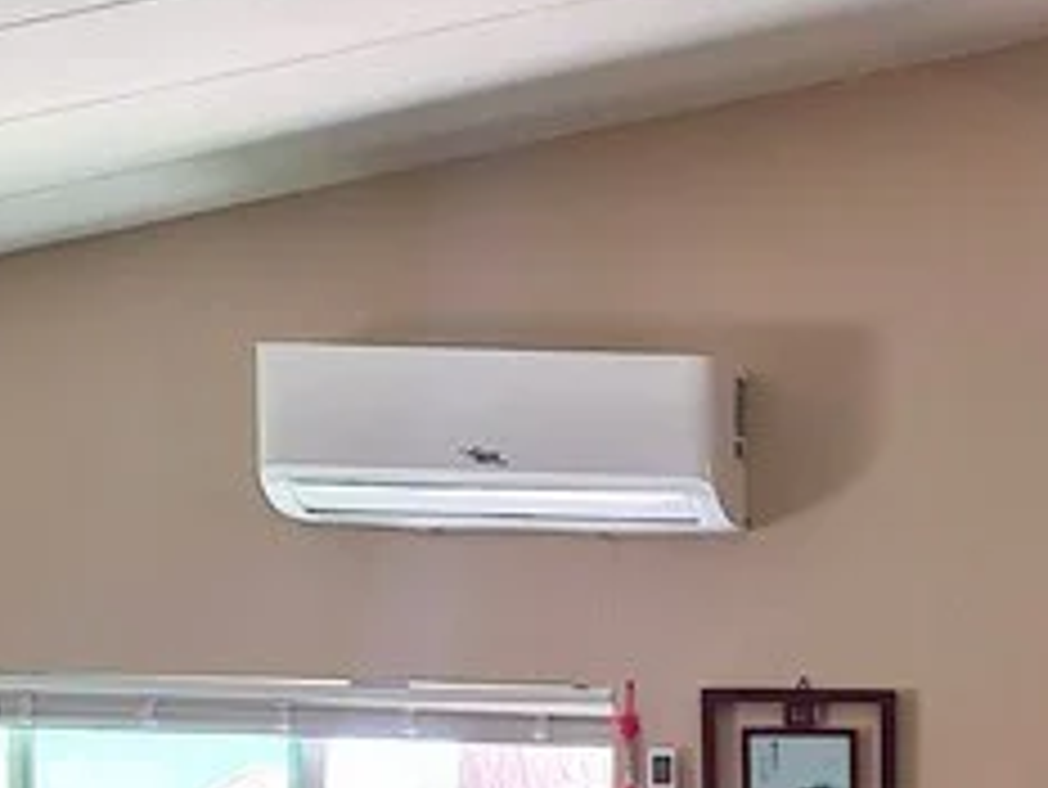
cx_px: 1417
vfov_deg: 13.8
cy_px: 1157
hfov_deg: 18.0
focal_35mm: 101
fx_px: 3059
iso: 64
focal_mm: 5.4
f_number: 1.8
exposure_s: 1/120
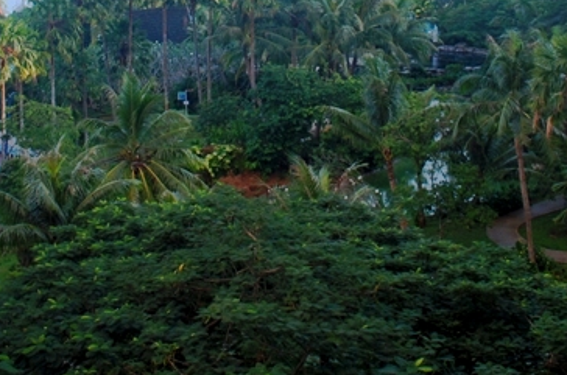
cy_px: -24
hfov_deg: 30.6
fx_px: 1037
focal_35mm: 66
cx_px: 269
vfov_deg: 19.7
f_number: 5.6
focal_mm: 20
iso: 200
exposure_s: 1/320
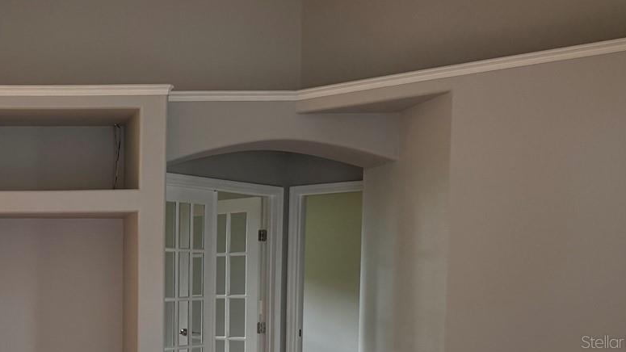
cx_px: 11
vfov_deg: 21.5
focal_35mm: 54
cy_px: 342
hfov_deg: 35.2
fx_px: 896
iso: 125
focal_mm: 6.76
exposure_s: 1/210
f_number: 1.78
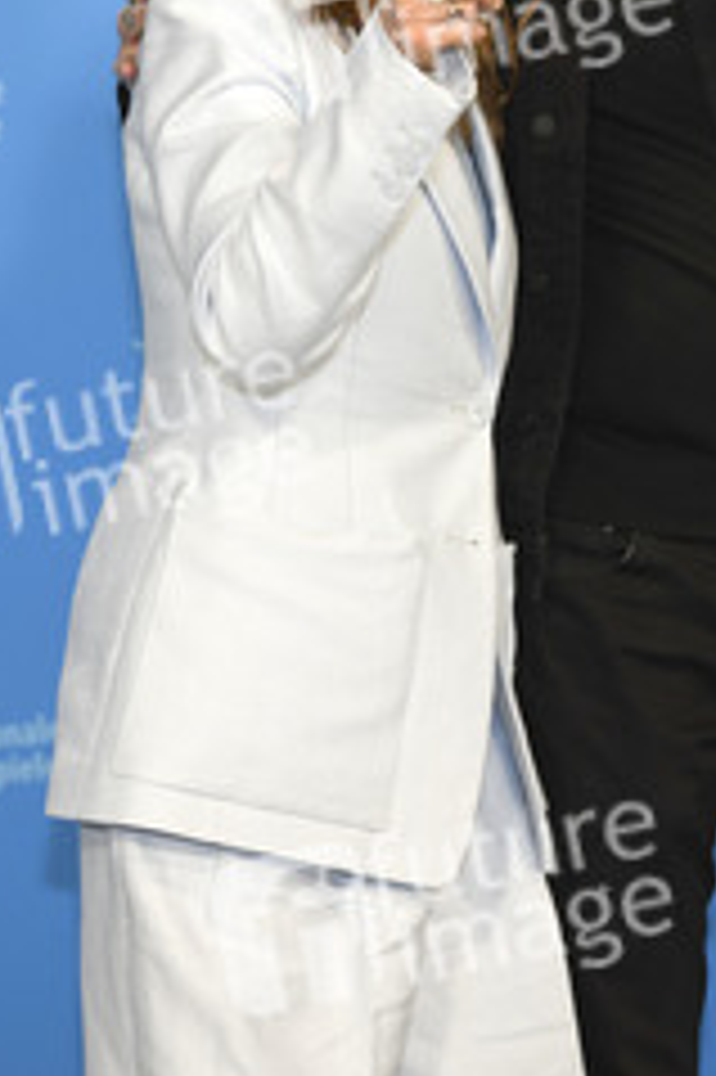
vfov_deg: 12.0
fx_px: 5109
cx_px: 572
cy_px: 234
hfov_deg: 8.0
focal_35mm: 171
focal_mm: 102
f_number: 3.5
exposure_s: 1/320
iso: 800
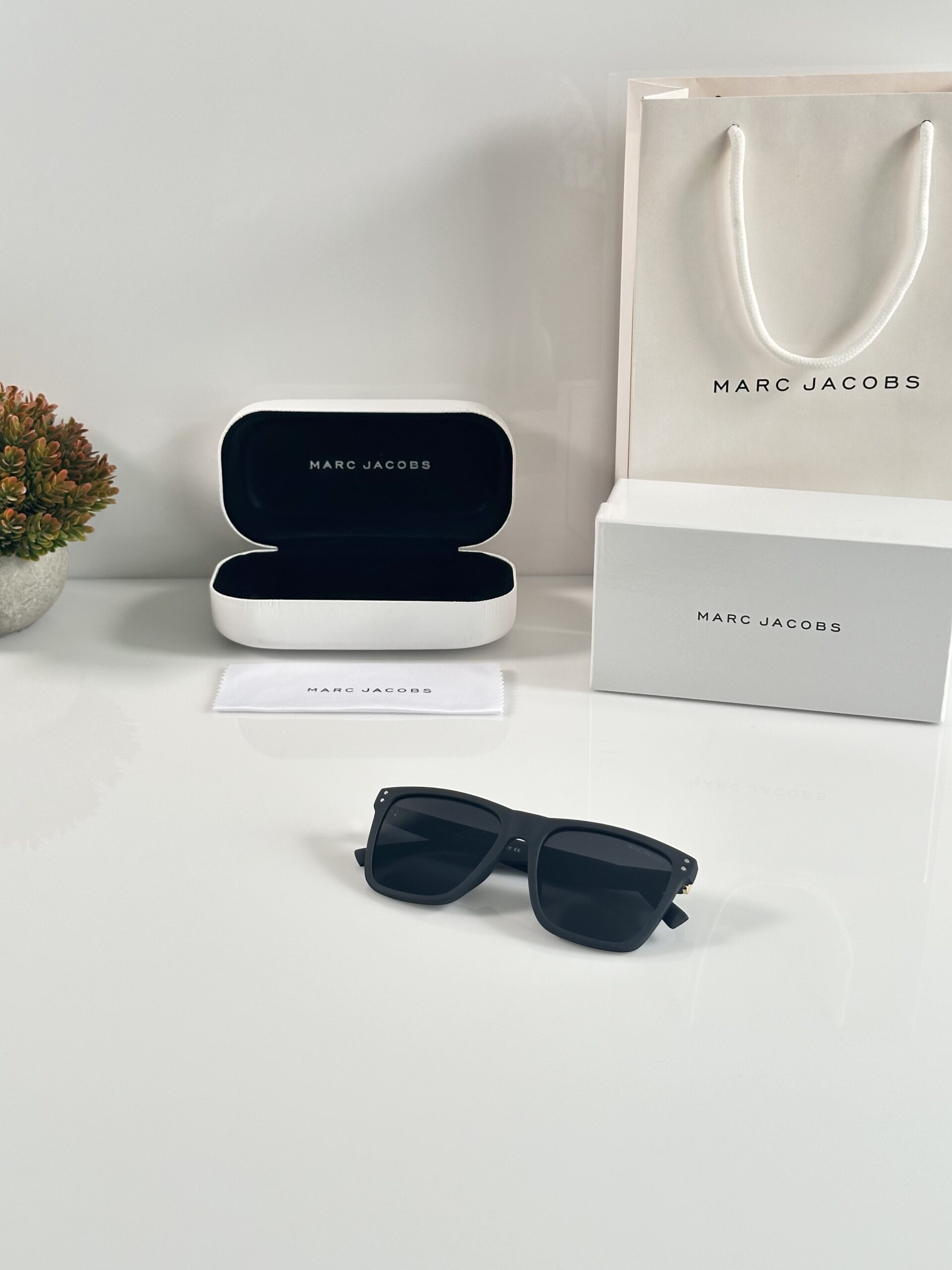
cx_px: 476
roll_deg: +0.3
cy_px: 635
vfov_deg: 39.7
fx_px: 1760
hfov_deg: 30.3
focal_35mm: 48
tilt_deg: -26.4
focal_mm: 6.86
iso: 64
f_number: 1.78
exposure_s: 1/100
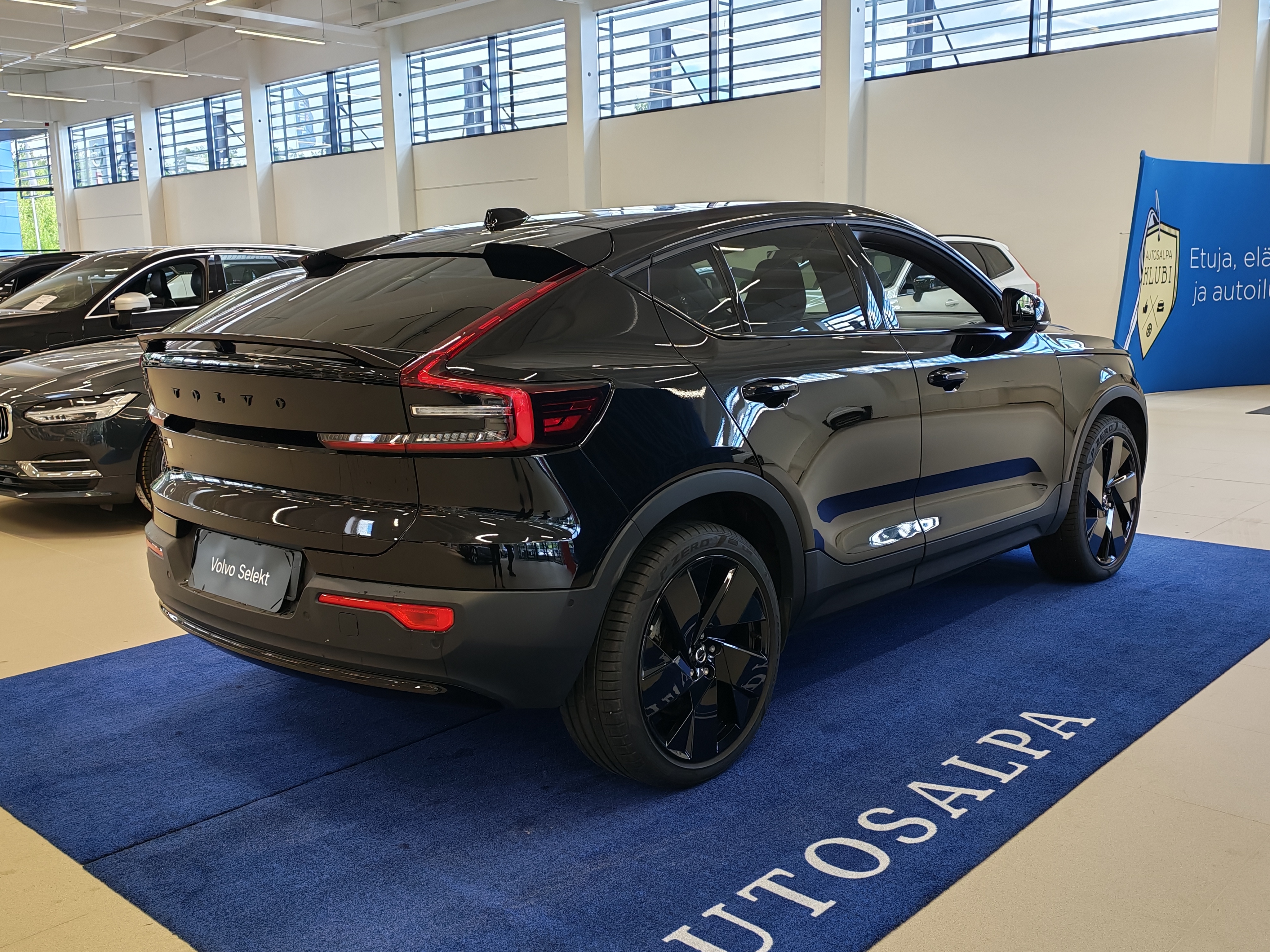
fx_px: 1247
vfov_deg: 41.8
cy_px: 476
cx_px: 635
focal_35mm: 34
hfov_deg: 54.0
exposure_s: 1/100
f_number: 1.9
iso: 125
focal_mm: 6.12
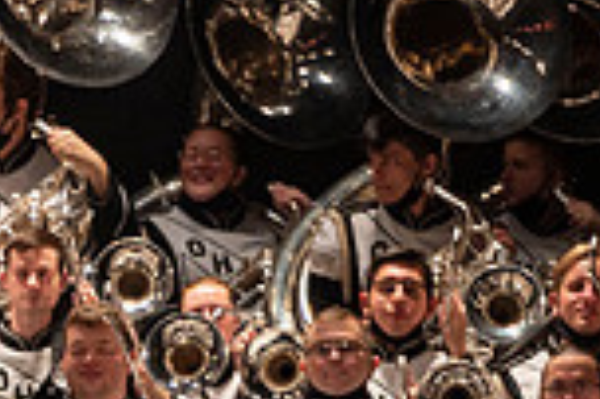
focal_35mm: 764
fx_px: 12719
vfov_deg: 1.8
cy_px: 608
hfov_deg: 2.7
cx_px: -103
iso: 1250
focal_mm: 200
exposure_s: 1/500
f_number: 3.5
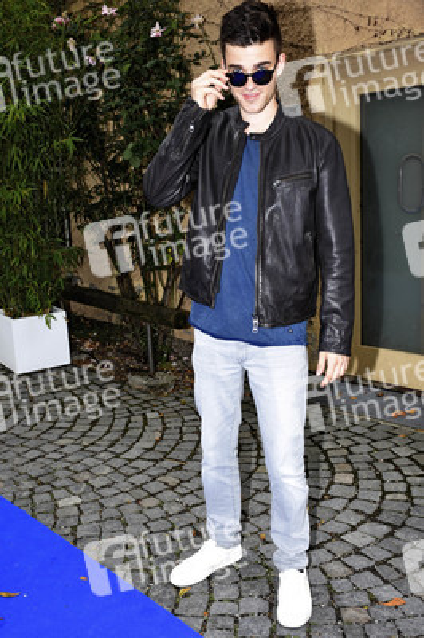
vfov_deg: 43.6
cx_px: 212
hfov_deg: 29.8
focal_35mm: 45
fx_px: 796
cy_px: 319
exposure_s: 1/160
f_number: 5
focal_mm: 30
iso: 160
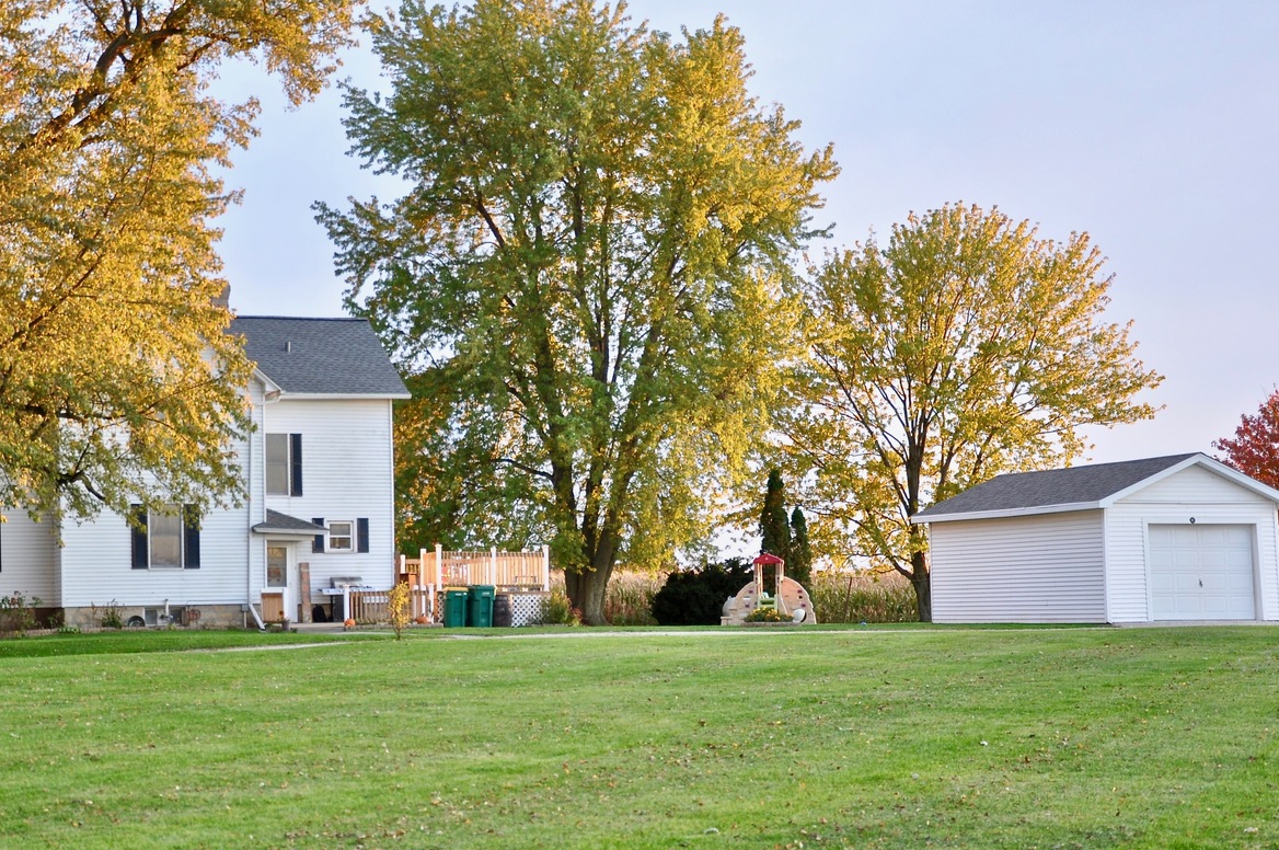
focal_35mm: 71
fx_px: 2520
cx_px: 505
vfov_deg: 19.1
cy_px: 542
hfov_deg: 28.4
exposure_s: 1/30
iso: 280
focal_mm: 34
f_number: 5.6
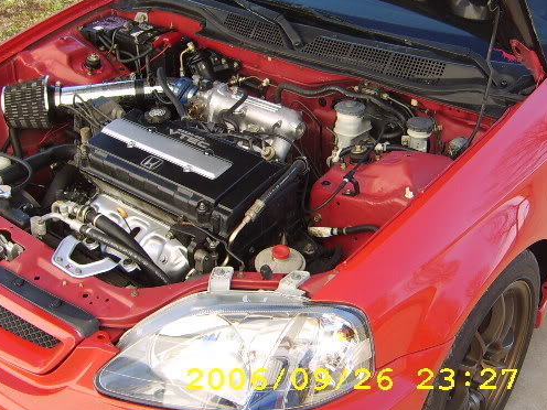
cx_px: 199
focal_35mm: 40
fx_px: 632
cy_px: 157
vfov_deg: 35.8
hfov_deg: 46.3
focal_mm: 8.13
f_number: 2.7
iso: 71
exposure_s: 1/272
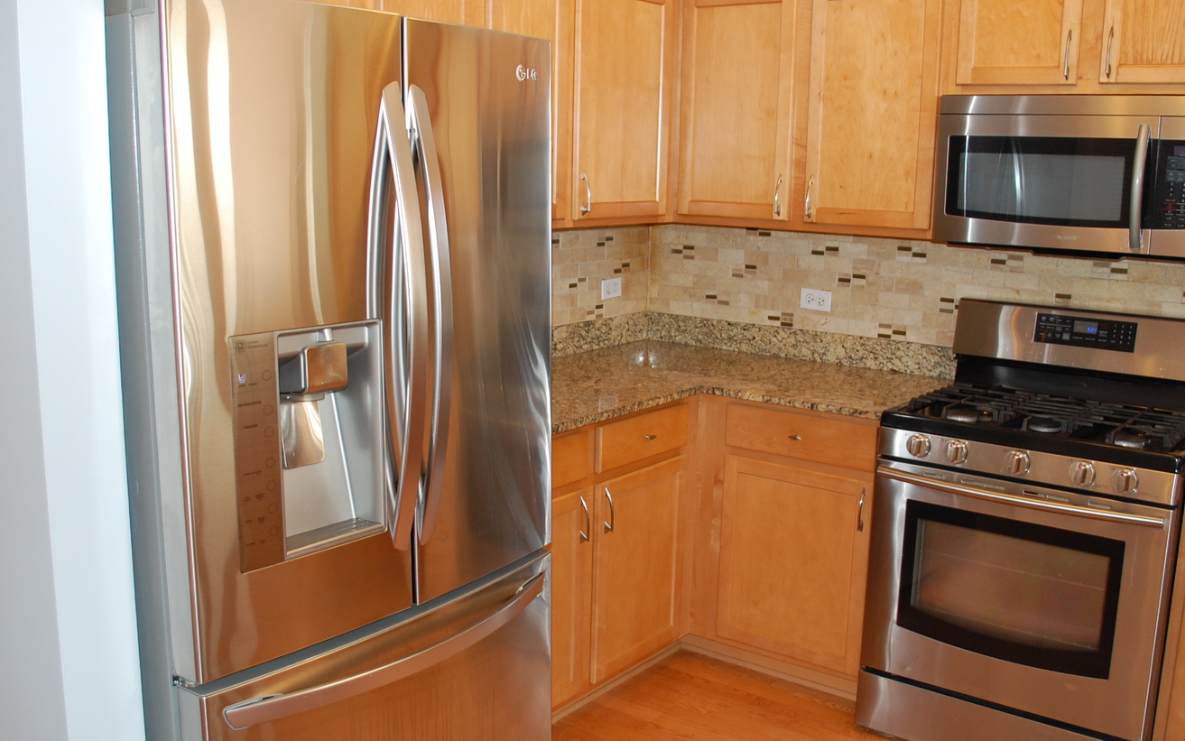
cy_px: 347
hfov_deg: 56.7
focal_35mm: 34
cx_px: 603
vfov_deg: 37.3
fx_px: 1098
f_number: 3.5
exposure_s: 1/60
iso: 400
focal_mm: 18
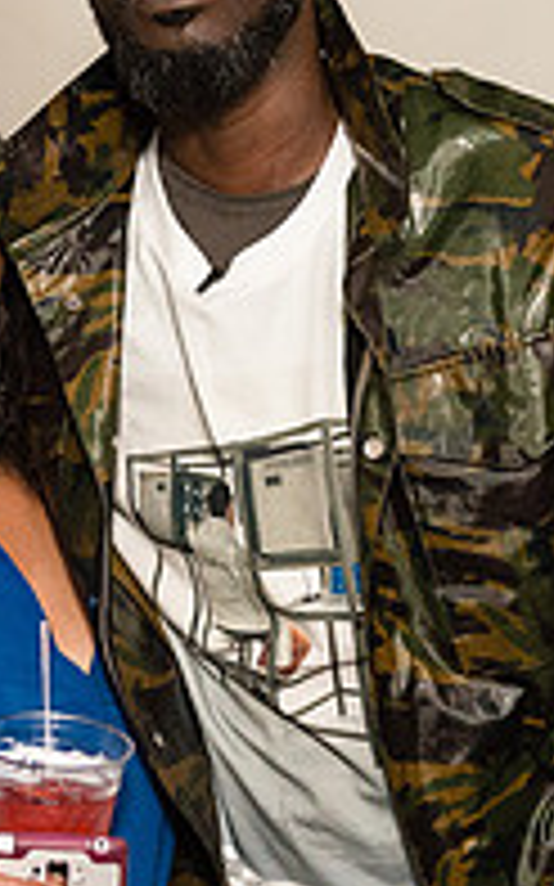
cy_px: 490
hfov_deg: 15.4
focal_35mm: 84
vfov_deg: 24.6
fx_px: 2031
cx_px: 89
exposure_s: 1/640
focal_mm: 24
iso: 4000
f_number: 4
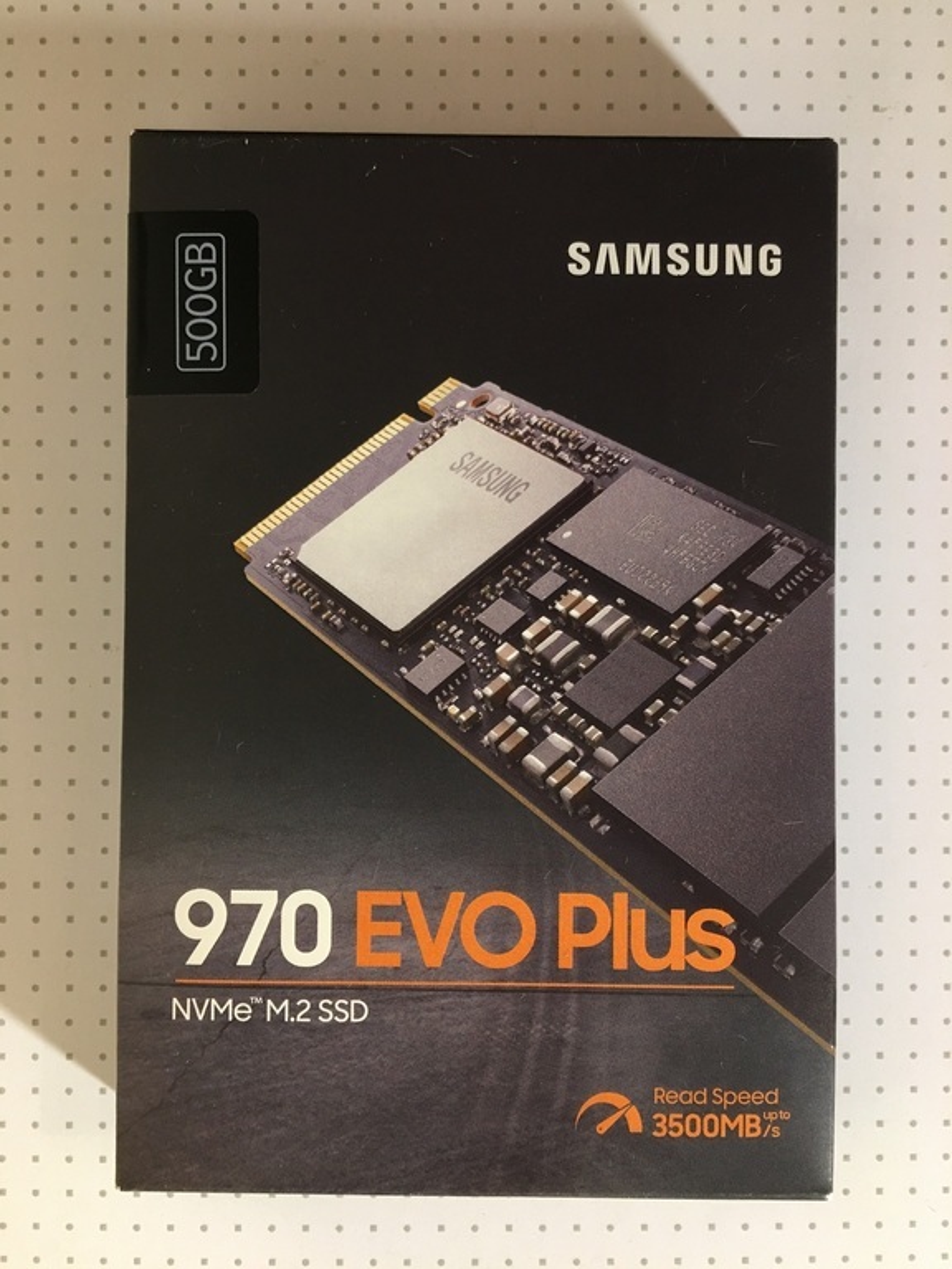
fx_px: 1063
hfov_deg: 48.2
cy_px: 634
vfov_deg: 61.7
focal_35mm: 29
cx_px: 476
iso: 64
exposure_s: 1/17
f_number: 2.2
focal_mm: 4.15
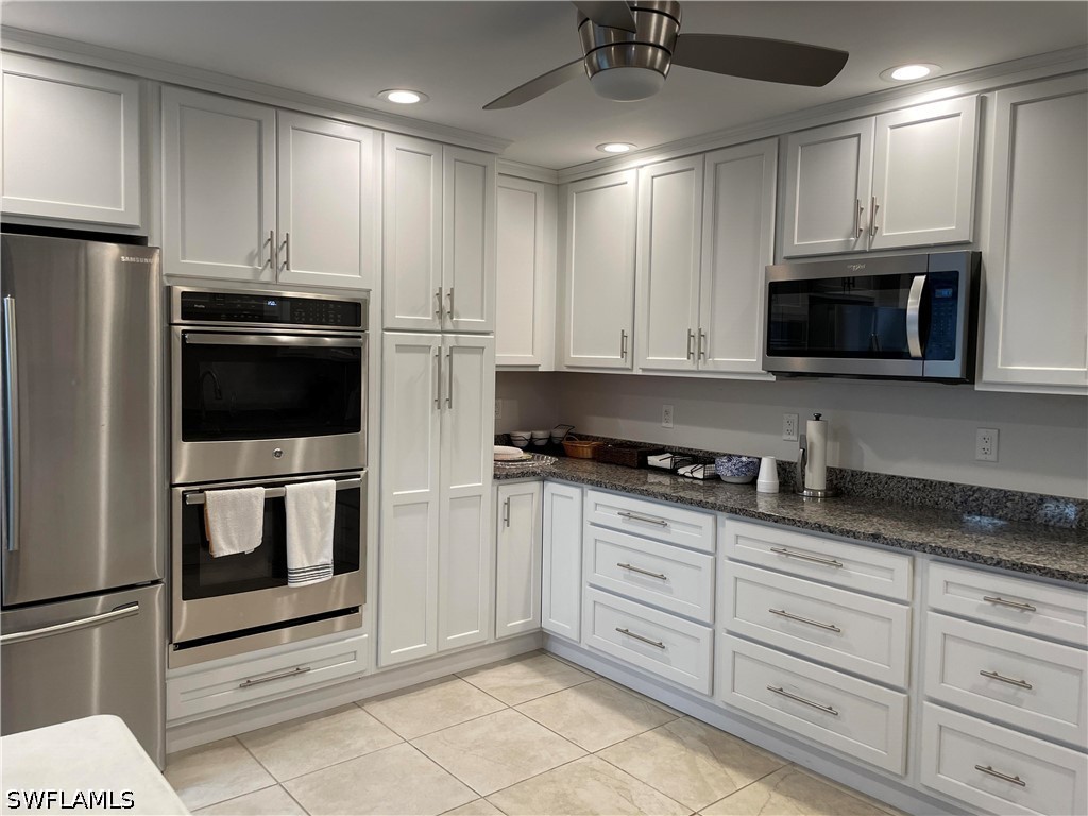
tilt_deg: -4.3
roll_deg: -1.2
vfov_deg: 53.1
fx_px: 817
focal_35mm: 26
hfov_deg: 67.3
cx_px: 544
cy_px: 408
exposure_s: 1/120
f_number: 1.6
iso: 100
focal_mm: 4.2
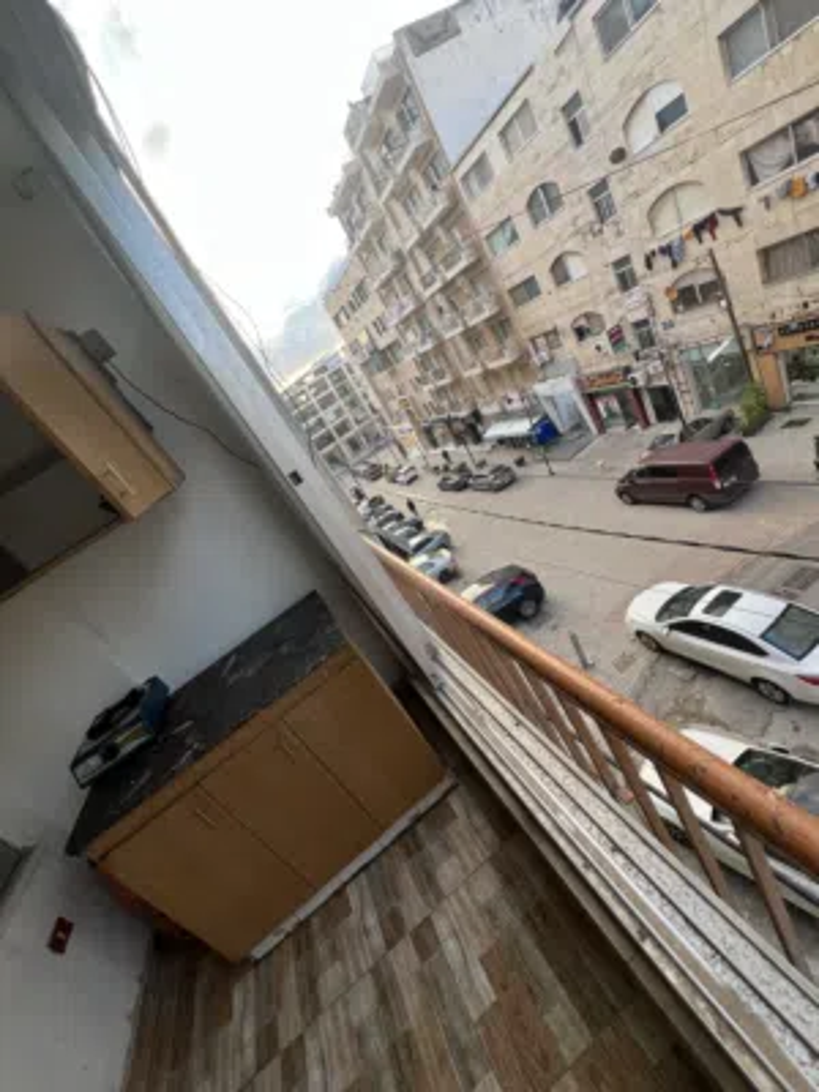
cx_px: 410
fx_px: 410
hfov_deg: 89.9
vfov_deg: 106.2
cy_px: 546
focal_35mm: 13
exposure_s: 1/99
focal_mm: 1.57
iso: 40
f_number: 1.8
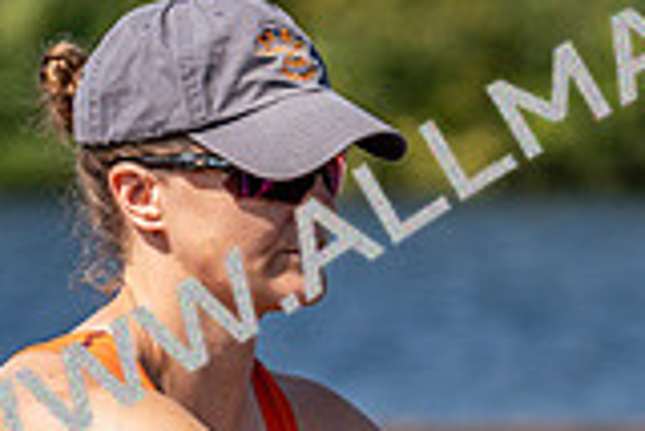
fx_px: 14472
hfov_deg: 2.6
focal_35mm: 807
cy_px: 506
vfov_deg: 1.7
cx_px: 399
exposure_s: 1/2000
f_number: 5.6
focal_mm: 223
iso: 200
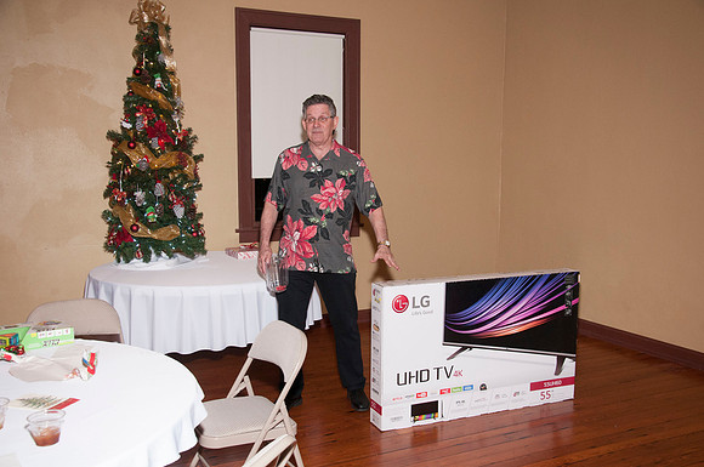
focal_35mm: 36
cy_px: 234
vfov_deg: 36.8
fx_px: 703
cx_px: 352
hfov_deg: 53.2
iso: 800
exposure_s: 1/80
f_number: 5.6
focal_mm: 24
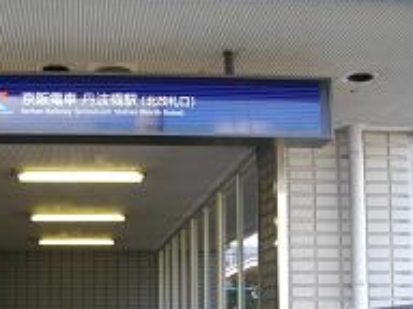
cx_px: 117
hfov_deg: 29.5
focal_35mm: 65
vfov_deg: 22.1
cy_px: 270
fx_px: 776
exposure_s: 1/125
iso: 100
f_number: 2.9
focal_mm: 5.7
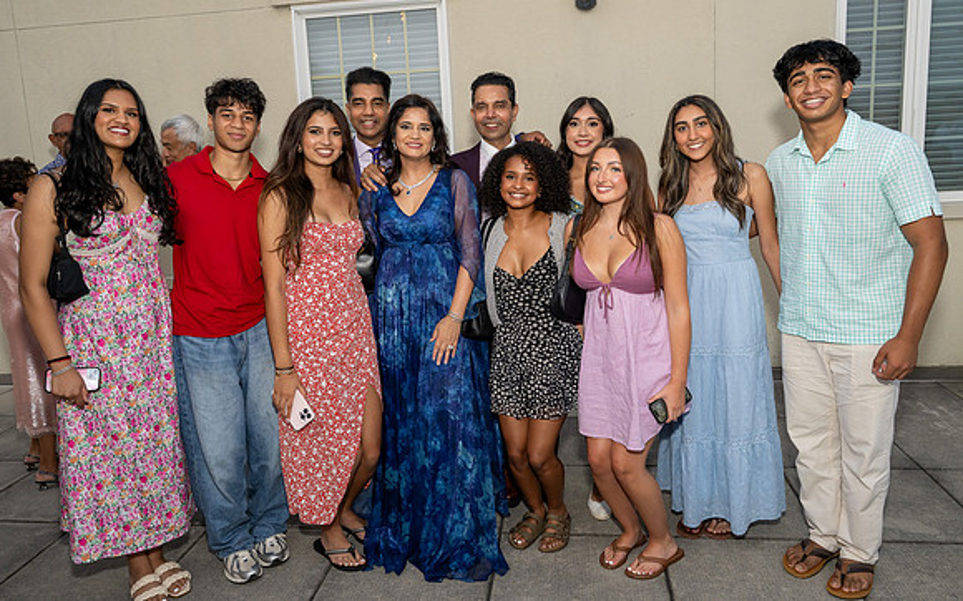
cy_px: 268
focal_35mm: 27
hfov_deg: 69.2
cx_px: 482
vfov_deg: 46.5
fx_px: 699
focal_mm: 24
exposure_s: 1/250
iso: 800
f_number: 9
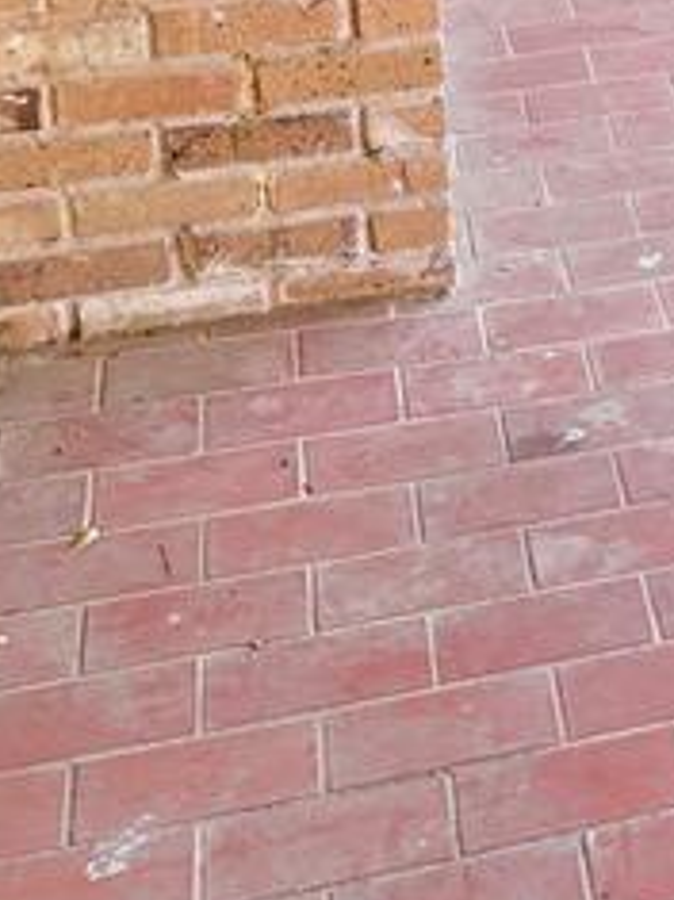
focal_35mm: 85
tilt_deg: -18.7
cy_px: -253
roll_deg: -3.3
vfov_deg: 21.0
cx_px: 1007
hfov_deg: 15.9
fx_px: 2209
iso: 64
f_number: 1.6
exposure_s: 1/247
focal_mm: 5.96
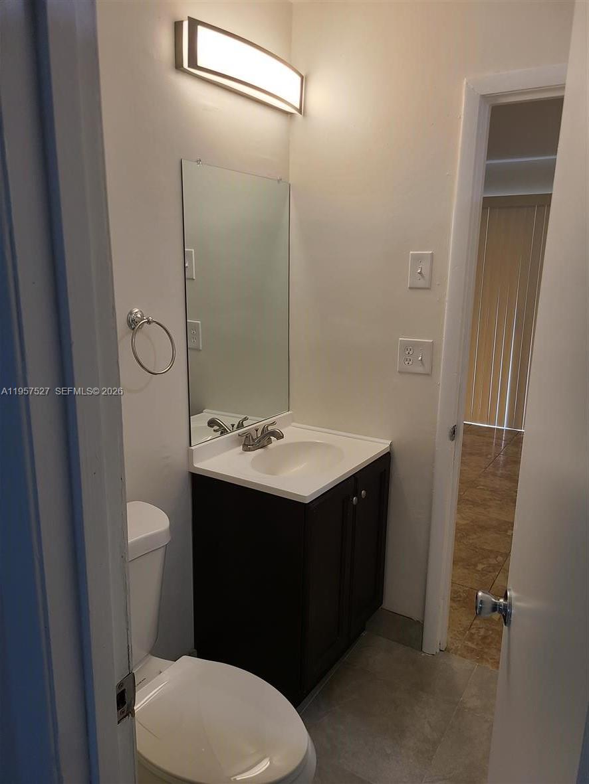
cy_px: 392
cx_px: 294
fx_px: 590
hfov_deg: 53.1
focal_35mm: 26
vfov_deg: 67.3
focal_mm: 5.4
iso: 50
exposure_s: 1/119
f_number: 1.8
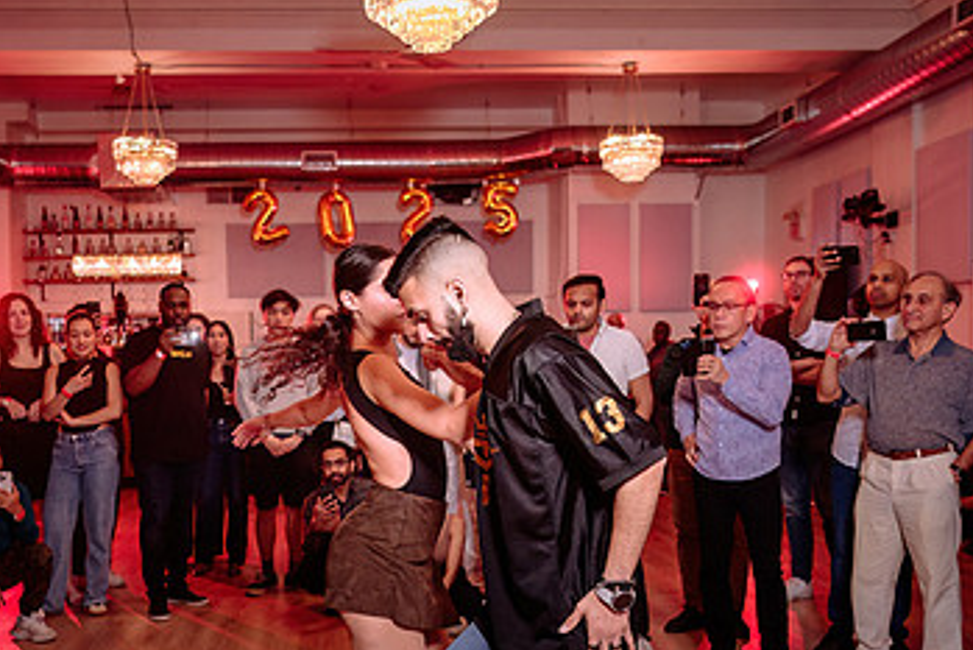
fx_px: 1244
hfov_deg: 42.6
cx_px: 407
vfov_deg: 29.0
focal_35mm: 46
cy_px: 459
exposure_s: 1/125
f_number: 2.8
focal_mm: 27
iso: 500
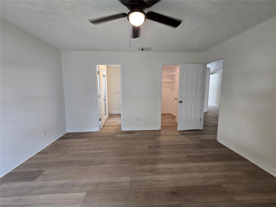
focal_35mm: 13
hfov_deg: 106.2
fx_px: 104
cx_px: 138
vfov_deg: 89.9
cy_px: 104
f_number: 2.2
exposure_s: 1/60
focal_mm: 2.2
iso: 200
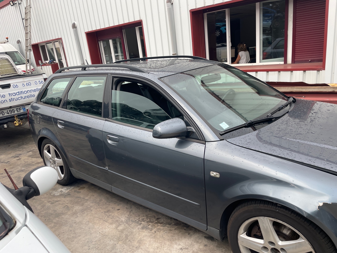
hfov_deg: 67.3
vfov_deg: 53.1
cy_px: 126
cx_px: 168
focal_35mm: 26
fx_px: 253
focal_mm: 4.2
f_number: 1.6
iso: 32
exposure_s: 1/175
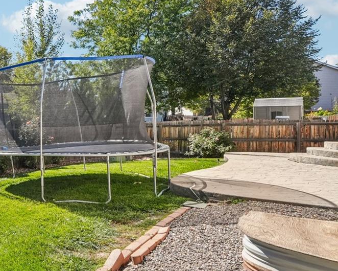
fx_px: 340
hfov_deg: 41.2
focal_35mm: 34
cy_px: 94
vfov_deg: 42.9
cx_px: -41
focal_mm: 10
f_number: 8
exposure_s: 1/640
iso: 800
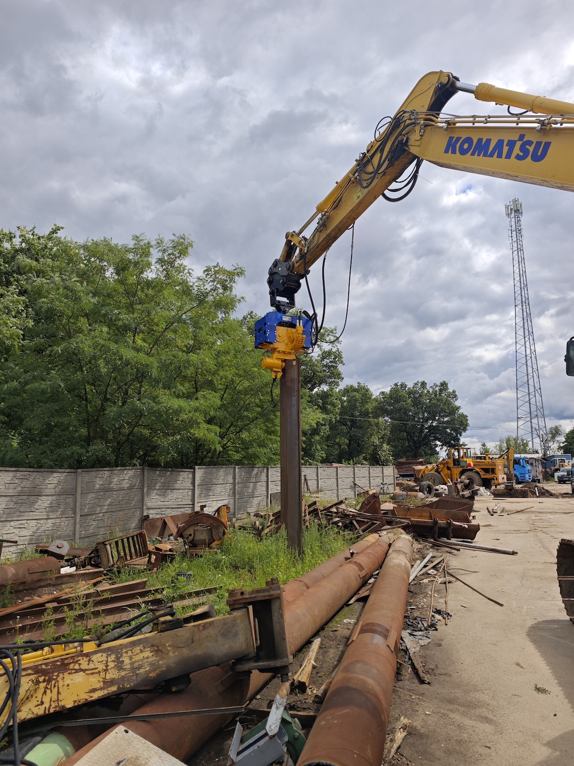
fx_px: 509
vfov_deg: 73.9
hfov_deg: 58.9
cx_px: 287
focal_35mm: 23
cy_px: 383
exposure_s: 1/4059
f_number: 1.6
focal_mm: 6.55
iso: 50
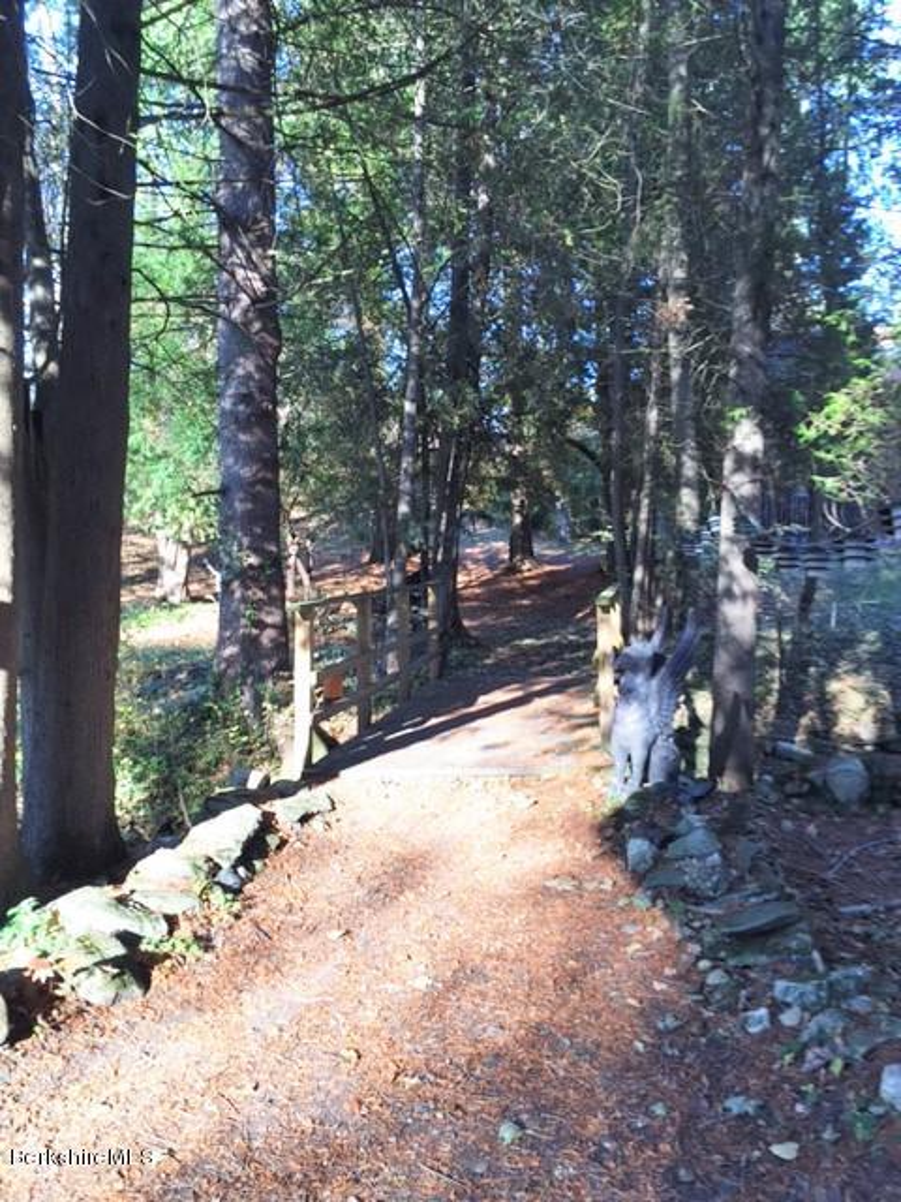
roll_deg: +0.4
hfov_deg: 48.2
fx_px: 1006
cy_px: 601
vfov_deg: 61.7
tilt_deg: -0.8
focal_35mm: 29
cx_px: 450
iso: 50
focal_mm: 4.15
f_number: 2.2
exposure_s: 1/120
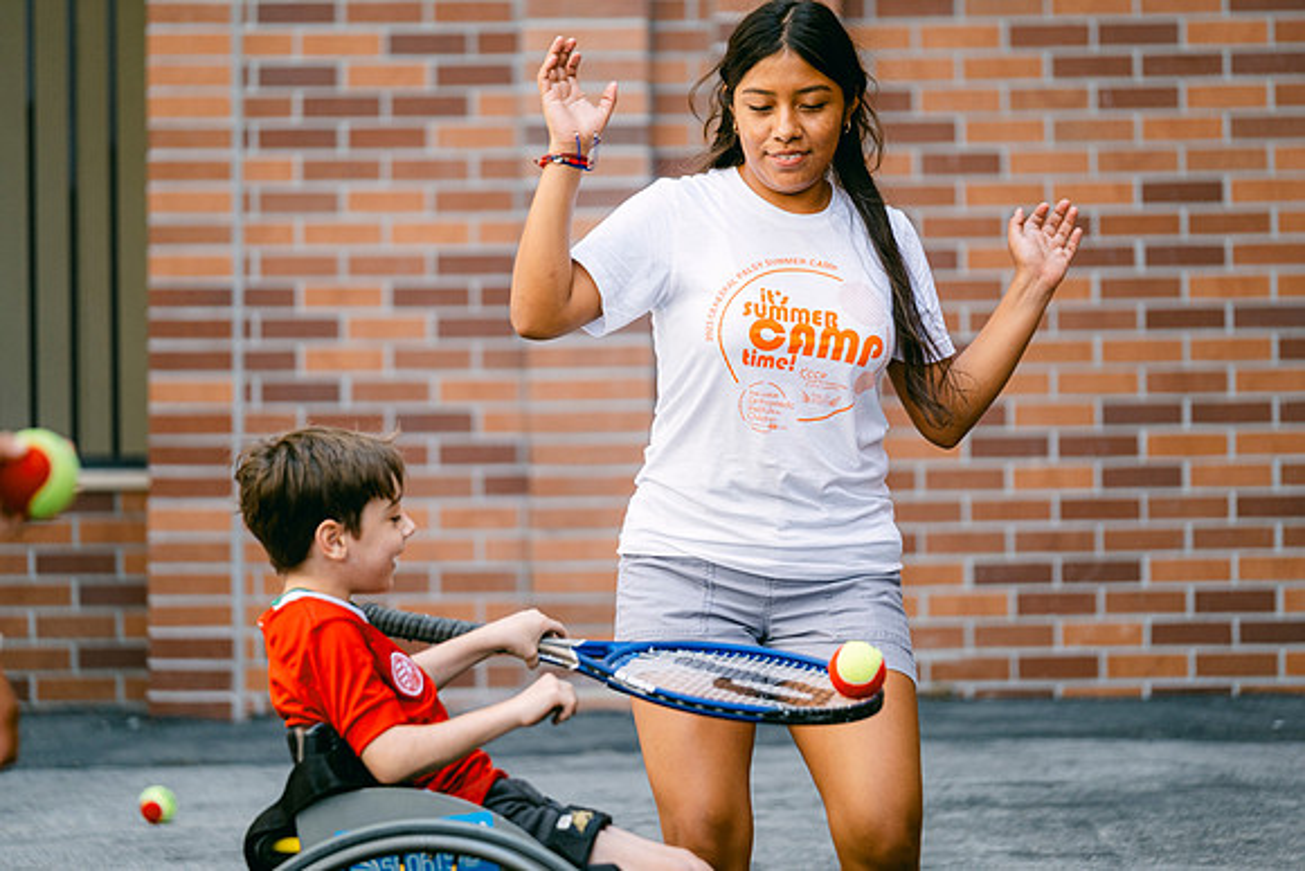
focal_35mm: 202
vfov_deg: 6.8
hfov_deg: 10.2
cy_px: 436
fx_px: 7324
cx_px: 652
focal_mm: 134.4
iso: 160
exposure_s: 1/400
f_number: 2.8
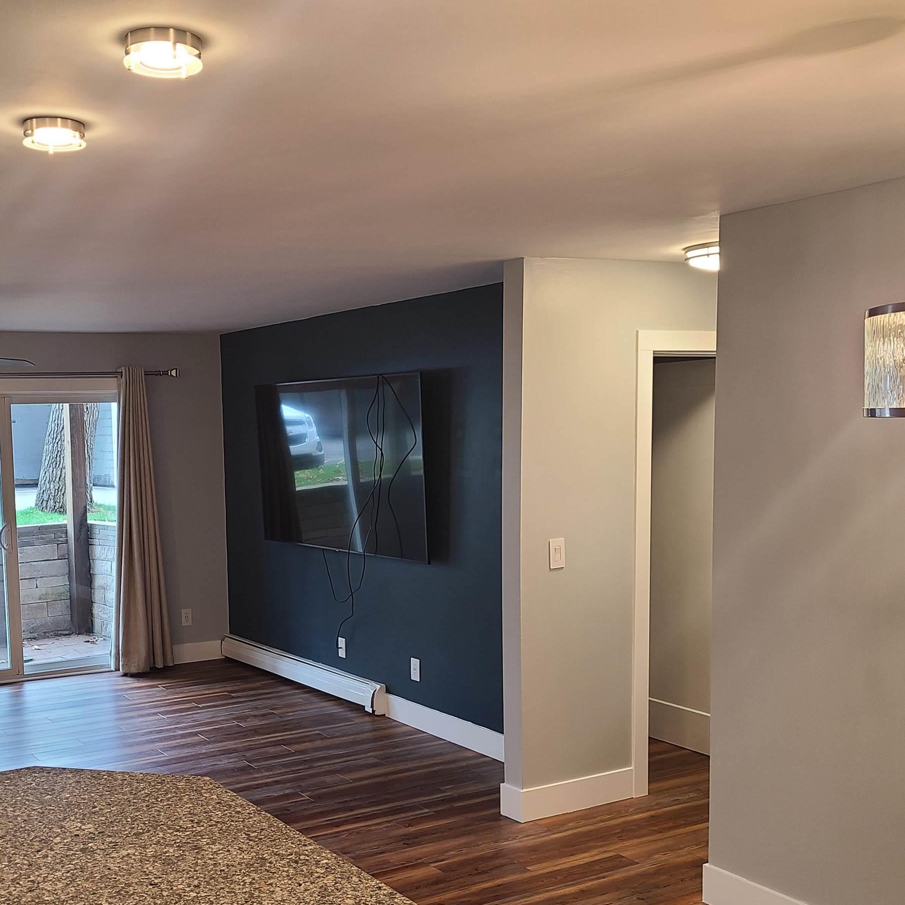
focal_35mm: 39
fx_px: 1154
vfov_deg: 42.6
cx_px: 292
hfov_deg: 42.2
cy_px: 546
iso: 80
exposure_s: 1/60
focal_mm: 5.4
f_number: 1.8
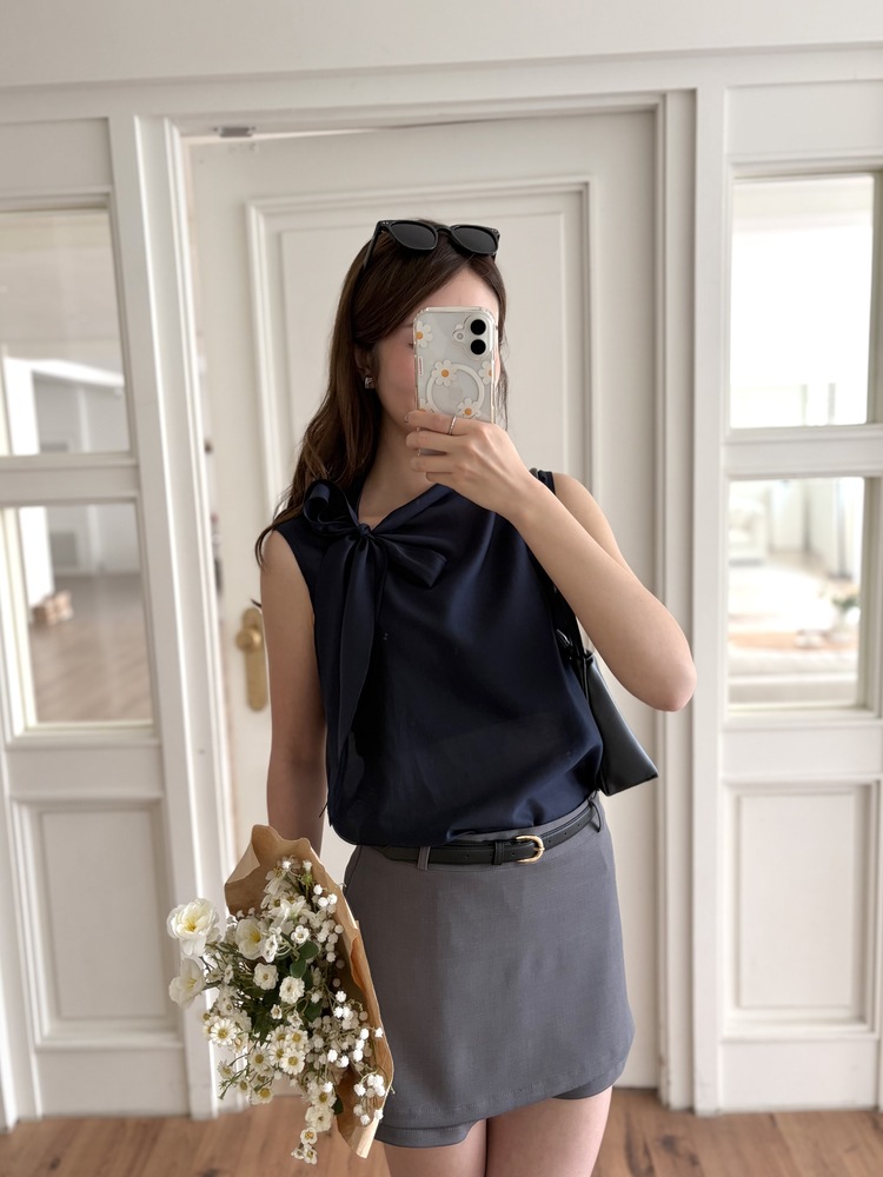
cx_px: 442
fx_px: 884
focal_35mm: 26
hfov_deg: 53.1
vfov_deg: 67.3
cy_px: 588
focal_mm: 5.96
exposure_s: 1/60
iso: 160
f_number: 1.6
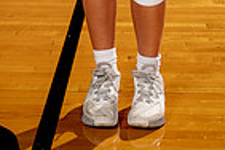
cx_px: 136
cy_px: -204
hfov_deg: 14.6
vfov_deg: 8.9
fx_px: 875
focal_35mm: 140
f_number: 8
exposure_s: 1/250
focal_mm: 44
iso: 100
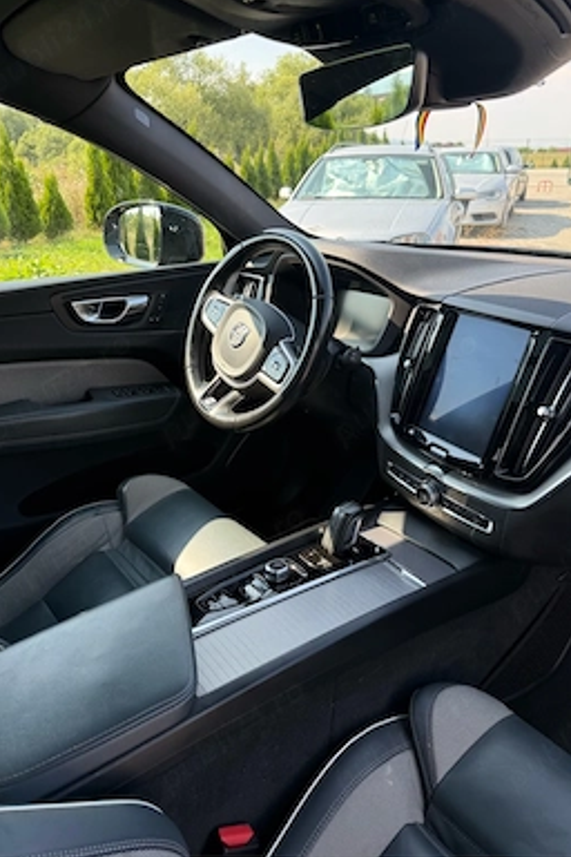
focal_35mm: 26
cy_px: 415
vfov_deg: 69.4
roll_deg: +0.7
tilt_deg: -22.0
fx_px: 619
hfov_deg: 49.5
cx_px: 277
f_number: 1.78
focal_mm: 6.76
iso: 100
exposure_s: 1/571
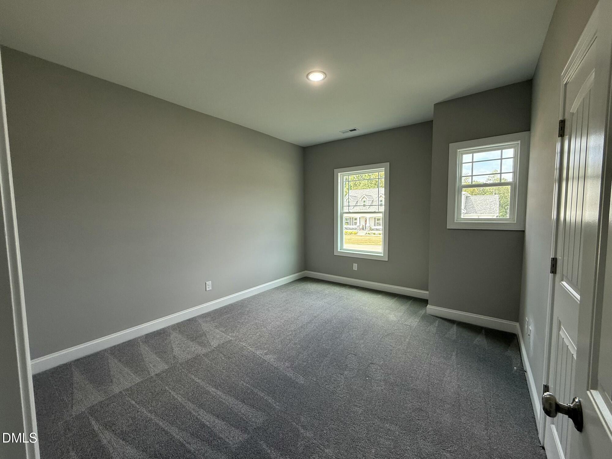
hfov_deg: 102.1
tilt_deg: -2.8
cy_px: 230
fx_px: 248
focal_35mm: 14
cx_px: 306
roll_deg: +0.9
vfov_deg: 85.7
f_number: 2.2
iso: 125
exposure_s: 1/99
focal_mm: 2.22
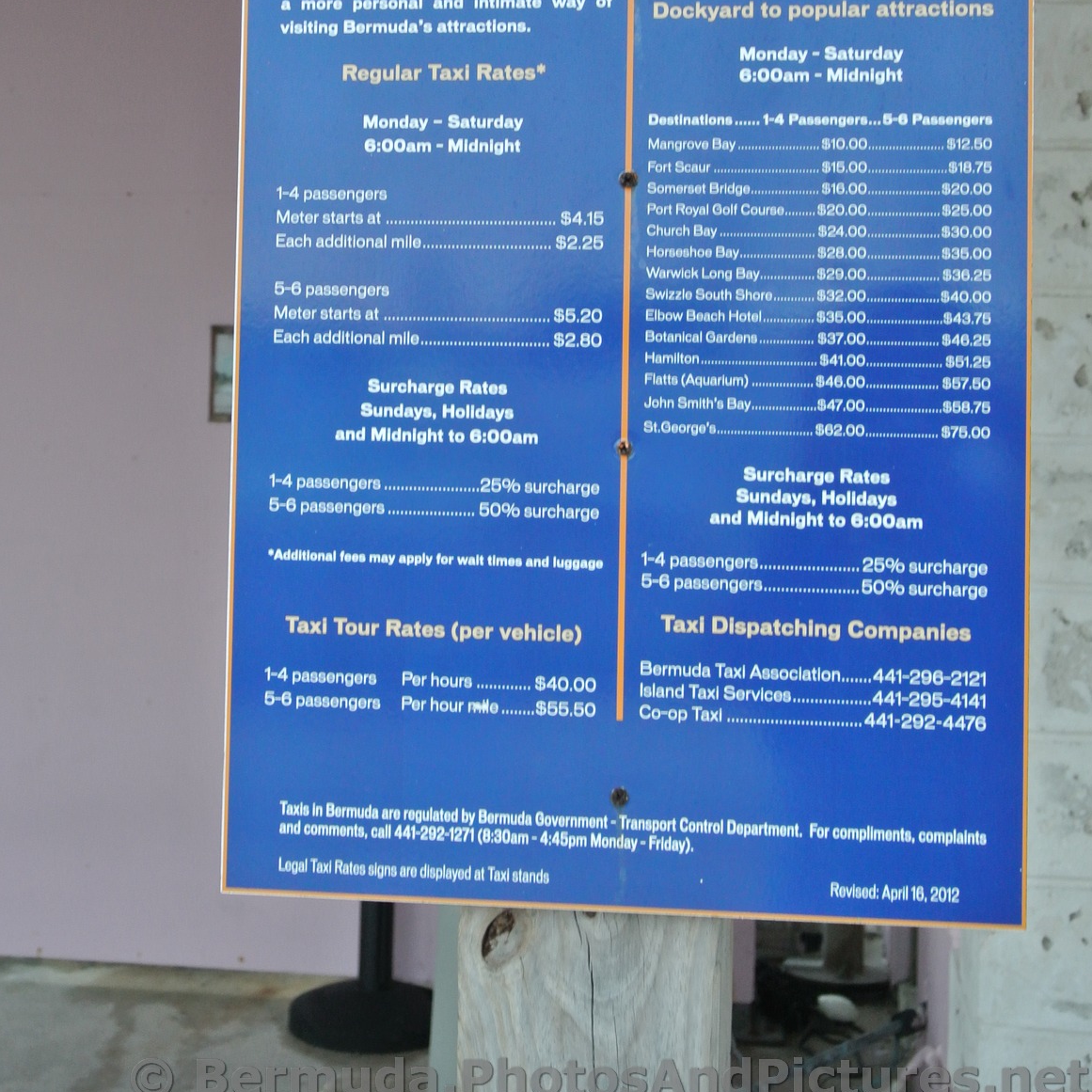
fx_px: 2141
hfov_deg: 28.6
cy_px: 290
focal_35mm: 60
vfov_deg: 28.2
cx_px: 547
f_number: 4.5
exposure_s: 1/60
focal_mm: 17.5
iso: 560
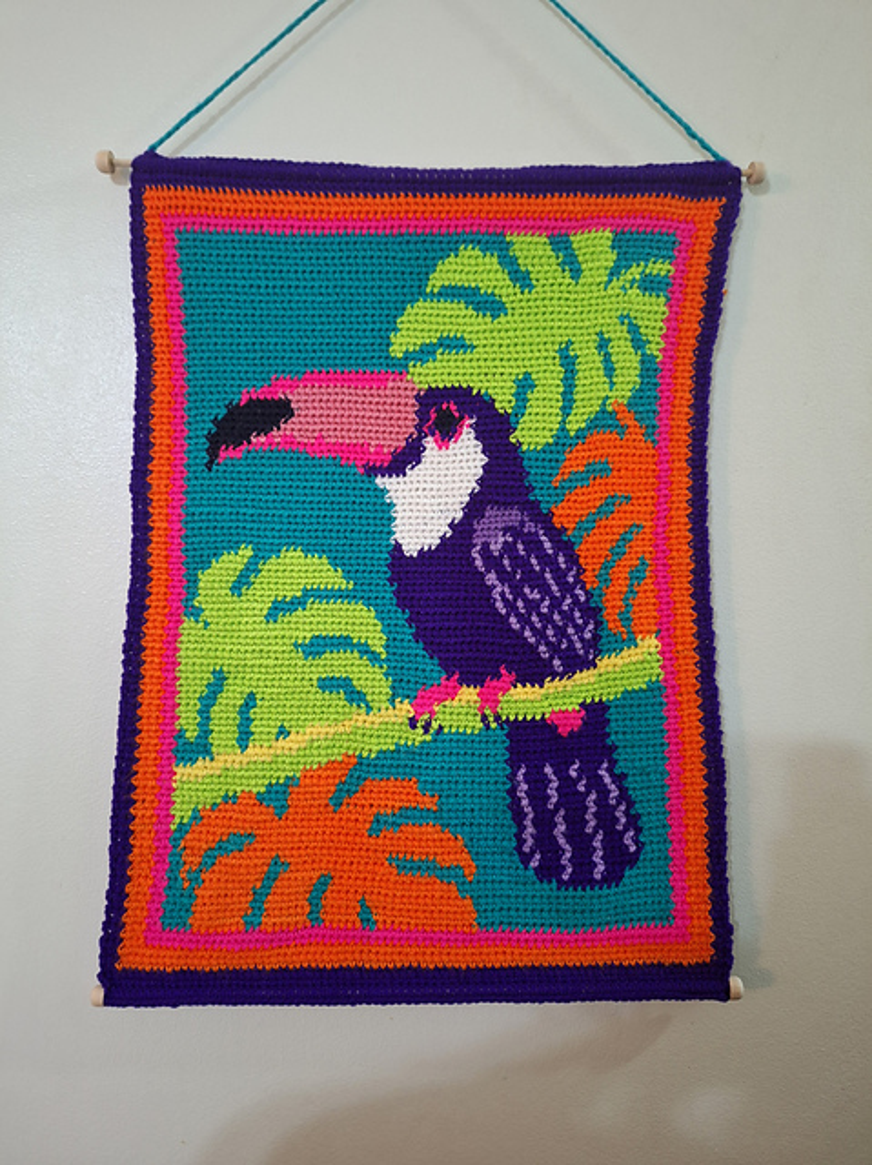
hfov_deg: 58.8
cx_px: 436
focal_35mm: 23
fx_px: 774
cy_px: 582
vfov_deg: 74.0
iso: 400
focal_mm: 5.54
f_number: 1.8
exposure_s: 1/24
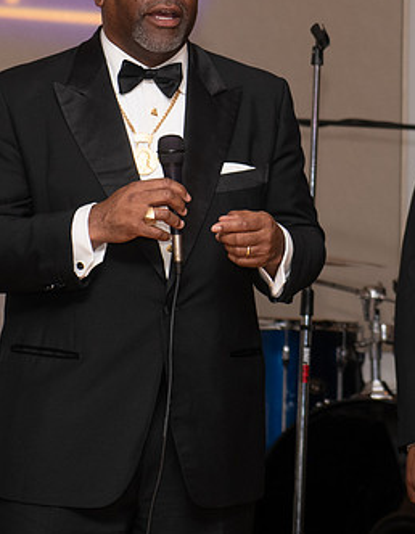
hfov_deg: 8.5
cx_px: 280
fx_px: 2798
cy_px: 114
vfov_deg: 10.9
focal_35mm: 179
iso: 500
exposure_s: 1/125
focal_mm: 70
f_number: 3.5
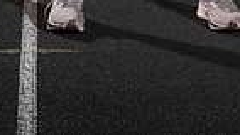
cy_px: -243
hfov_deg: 11.8
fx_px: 1165
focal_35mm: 183
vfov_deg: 6.2
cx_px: 147
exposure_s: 1/250
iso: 250
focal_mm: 55
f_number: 4
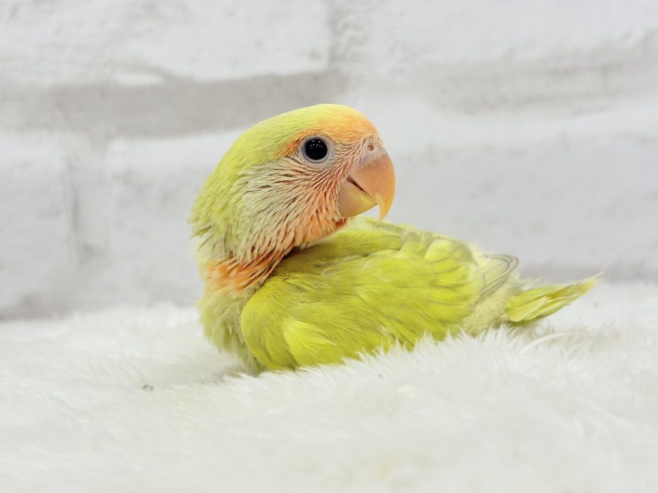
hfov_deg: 36.8
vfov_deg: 28.0
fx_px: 988
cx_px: 329
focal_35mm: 52
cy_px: 246
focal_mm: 5.96
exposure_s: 1/100
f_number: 1.6
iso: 50
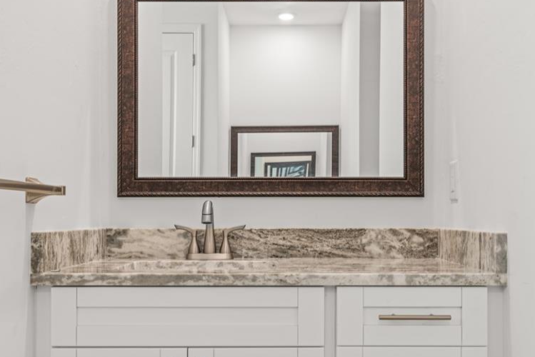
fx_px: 610
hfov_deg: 47.4
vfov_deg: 32.6
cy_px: 212
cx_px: 268
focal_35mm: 41
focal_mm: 30
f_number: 9
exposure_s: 1
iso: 100
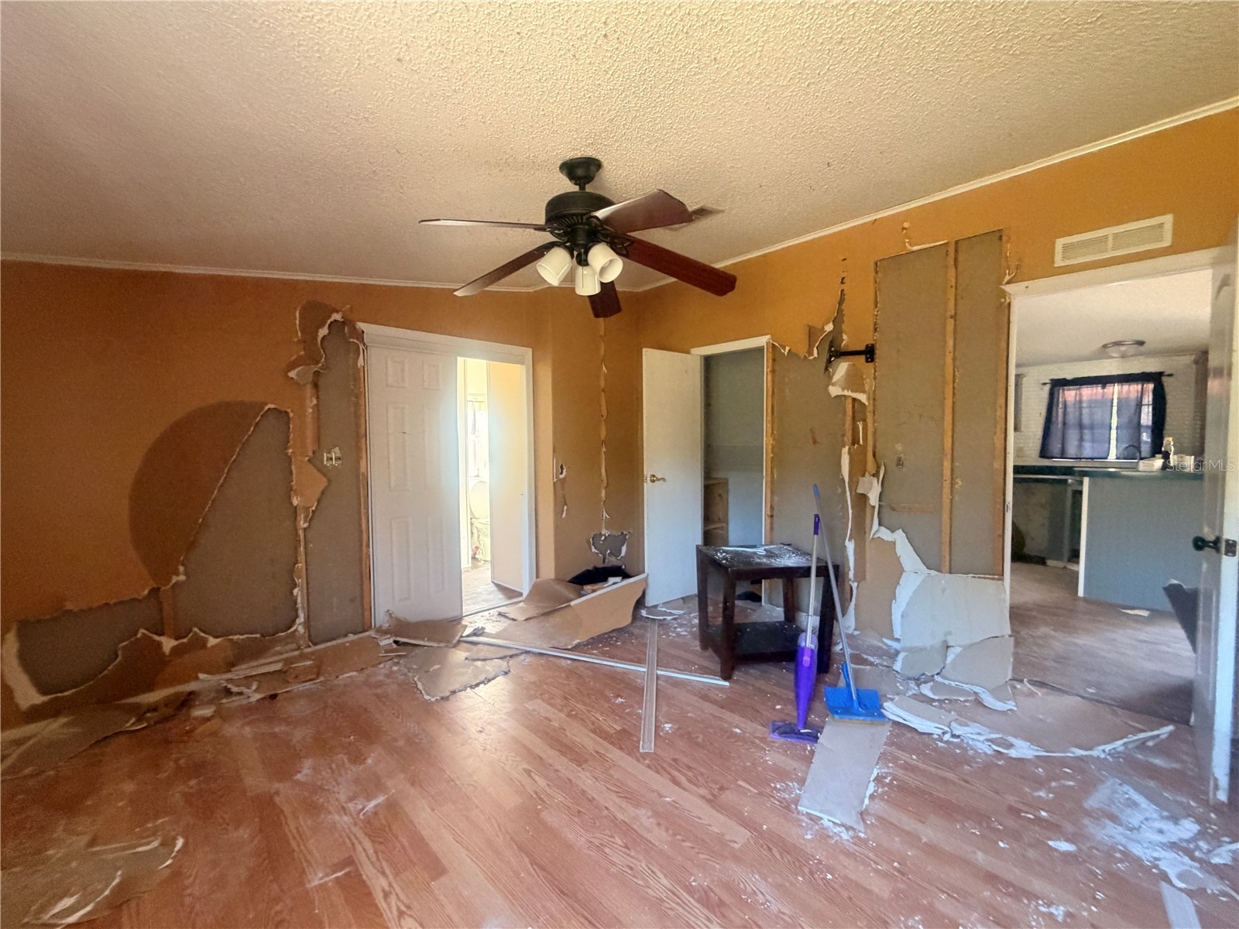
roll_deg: -0.3
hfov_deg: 102.1
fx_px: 501
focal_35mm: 14
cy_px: 464
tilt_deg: -1.8
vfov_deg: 85.7
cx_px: 620
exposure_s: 1/60
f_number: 2.2
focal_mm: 2.22
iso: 500
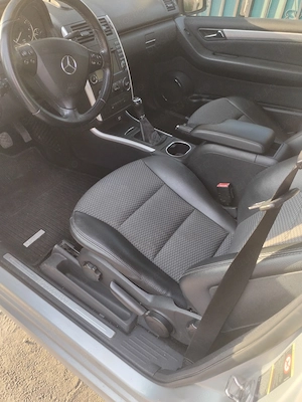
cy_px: 201
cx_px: 151
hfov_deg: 48.2
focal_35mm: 29
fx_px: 337
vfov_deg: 61.7
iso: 135
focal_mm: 4.75
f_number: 1.8
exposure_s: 1/50
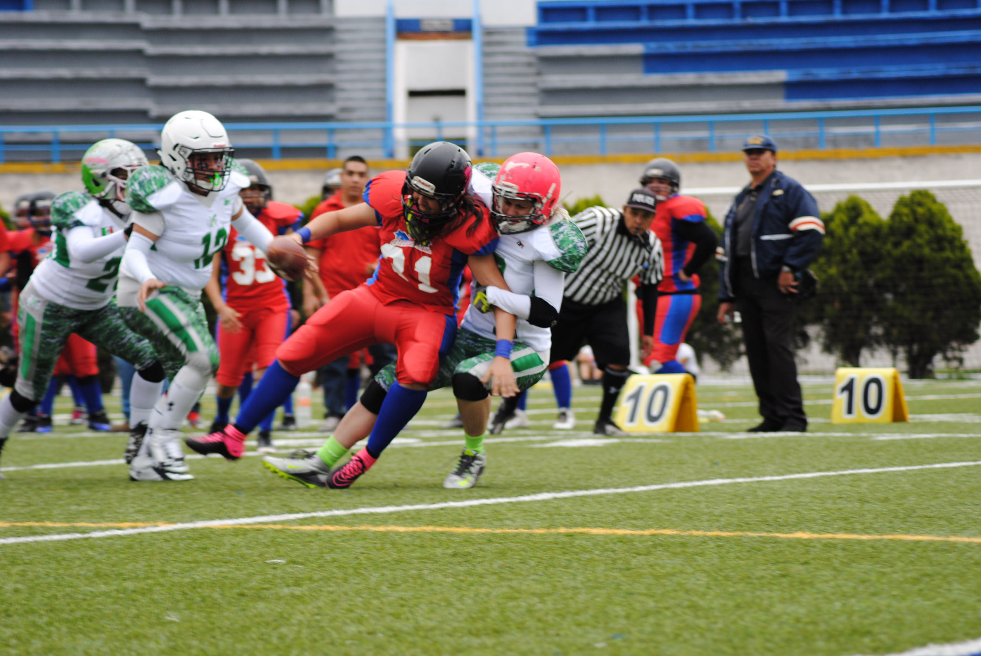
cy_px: 328
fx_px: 4993
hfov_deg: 11.2
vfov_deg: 7.5
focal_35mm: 183
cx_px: 490
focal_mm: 122
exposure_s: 1/125
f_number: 4.2
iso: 200
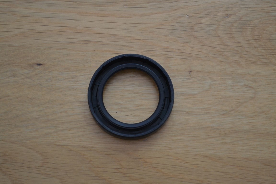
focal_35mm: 82
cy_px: 92
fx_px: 632
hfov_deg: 24.6
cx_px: 138
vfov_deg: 16.6
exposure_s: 1/15
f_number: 5.6
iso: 1400
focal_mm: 55
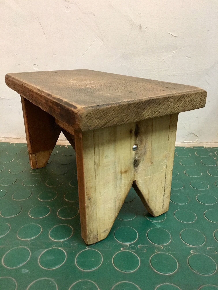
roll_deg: +0.2
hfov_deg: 48.2
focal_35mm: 29
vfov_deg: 61.7
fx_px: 244
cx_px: 109
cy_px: 145
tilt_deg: -22.8
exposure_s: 1/25
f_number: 2.2
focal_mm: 4.15
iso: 200
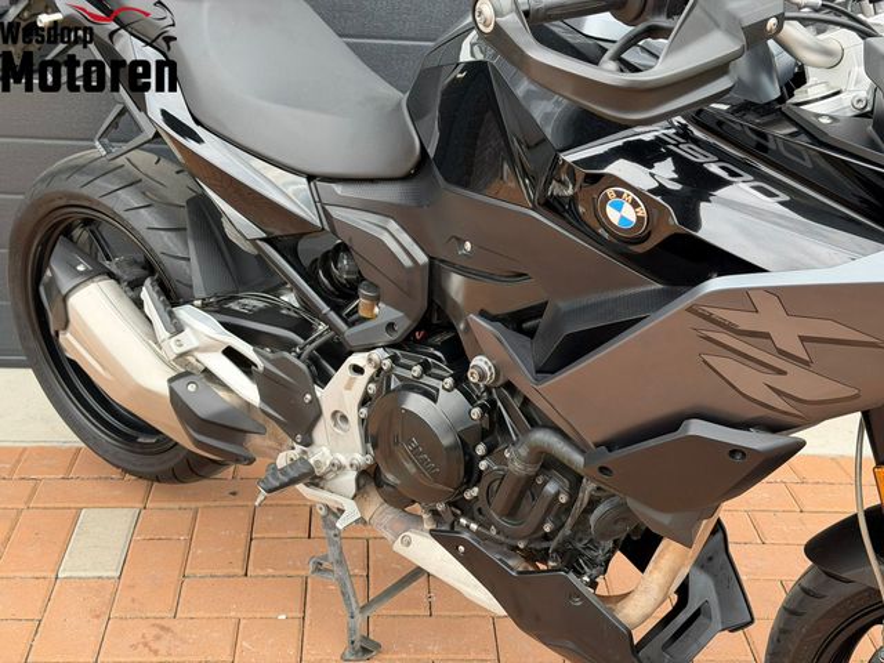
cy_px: 332
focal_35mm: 48
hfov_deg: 39.7
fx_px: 1226
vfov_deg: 30.3
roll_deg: -3.6
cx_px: 442
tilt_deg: -23.3
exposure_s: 1/463
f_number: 1.78
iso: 100
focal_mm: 6.76
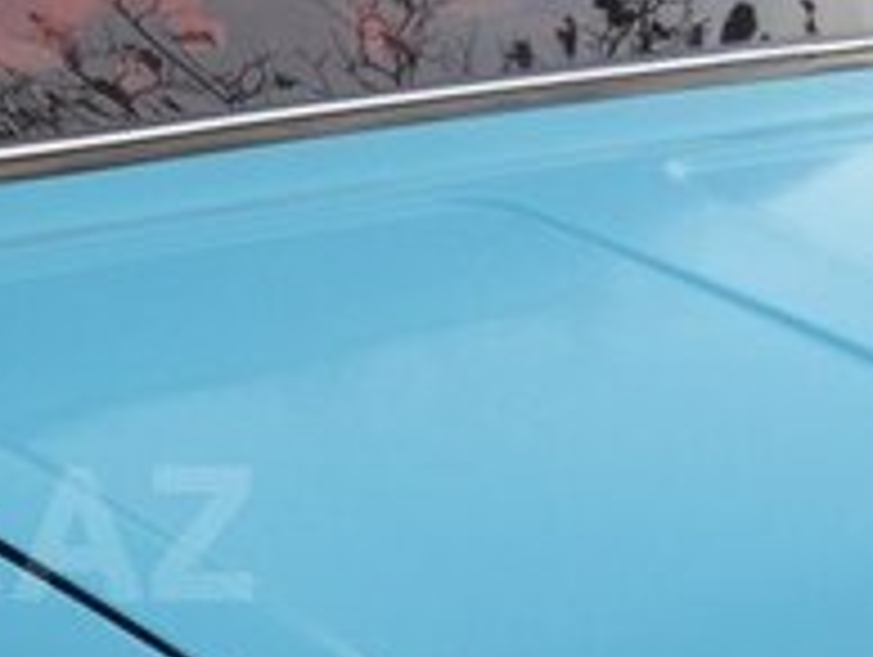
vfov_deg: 12.4
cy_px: 533
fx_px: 3005
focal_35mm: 119
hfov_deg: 15.8
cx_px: -207
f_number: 3.5
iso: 80
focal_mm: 6.3
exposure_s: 1/45
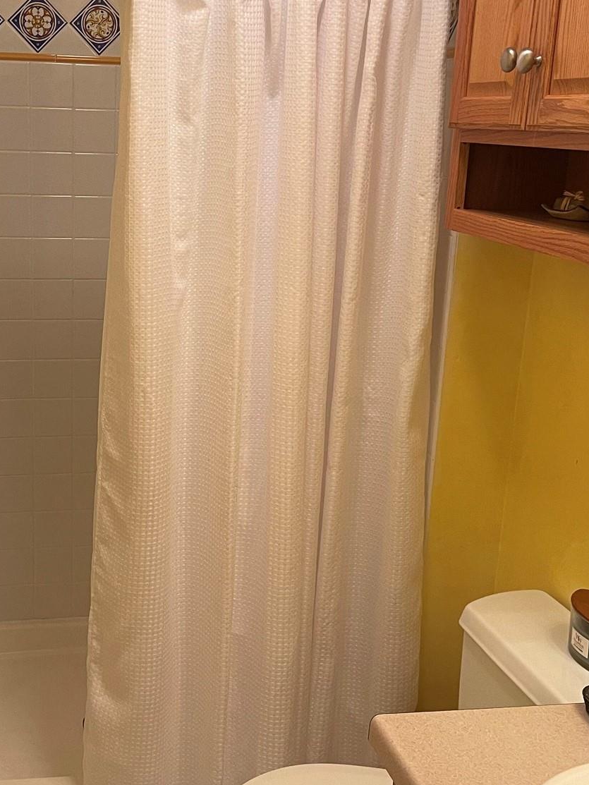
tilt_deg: -15.5
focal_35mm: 46
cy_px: 395
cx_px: 154
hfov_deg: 31.0
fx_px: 1043
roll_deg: -0.9
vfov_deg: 41.2
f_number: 1.6
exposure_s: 1/60
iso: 160
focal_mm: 5.1
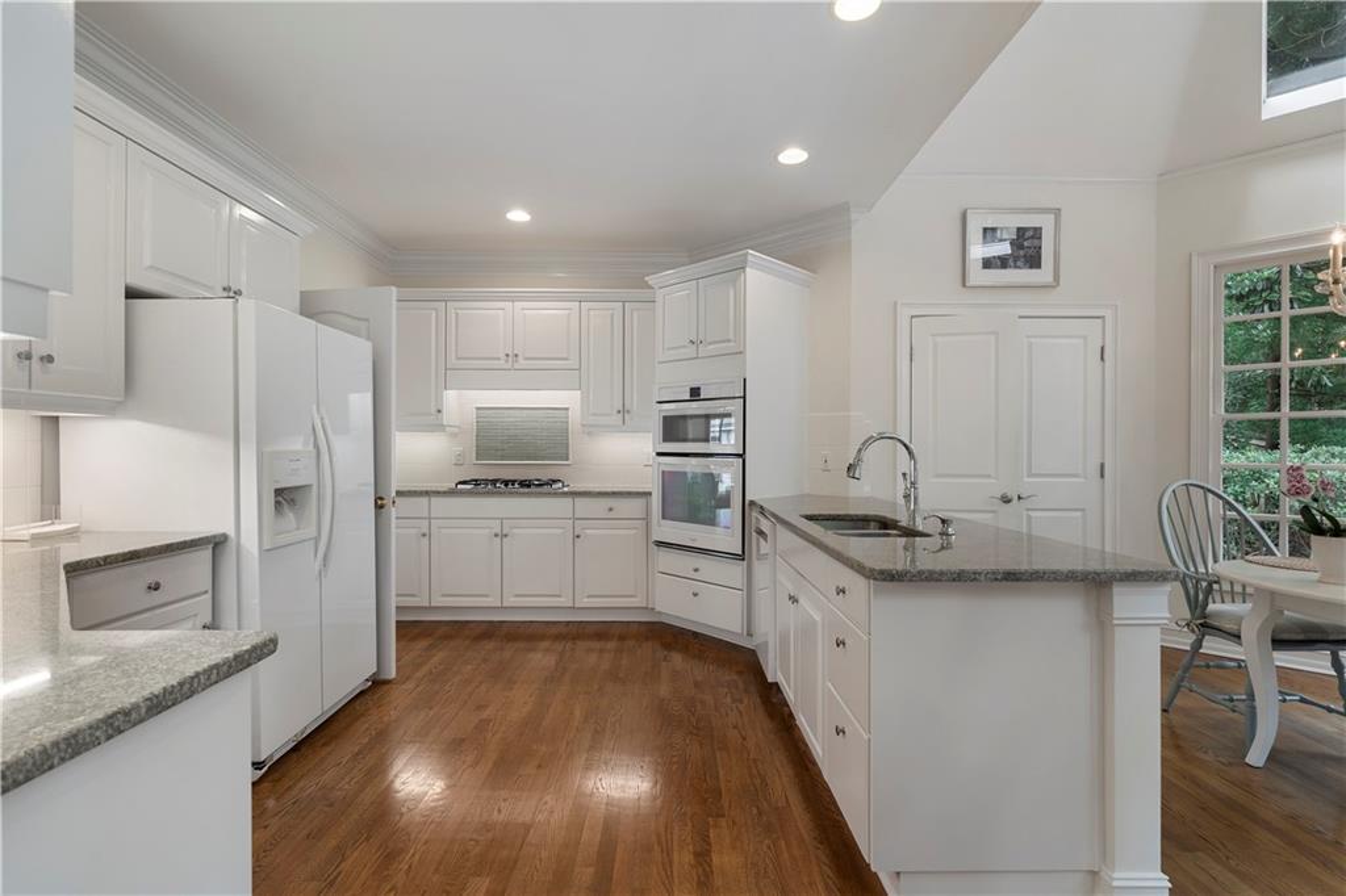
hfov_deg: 96.8
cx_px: 673
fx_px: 598
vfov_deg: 73.7
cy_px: 448
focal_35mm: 16
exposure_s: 1/30
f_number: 8
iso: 400
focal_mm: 16
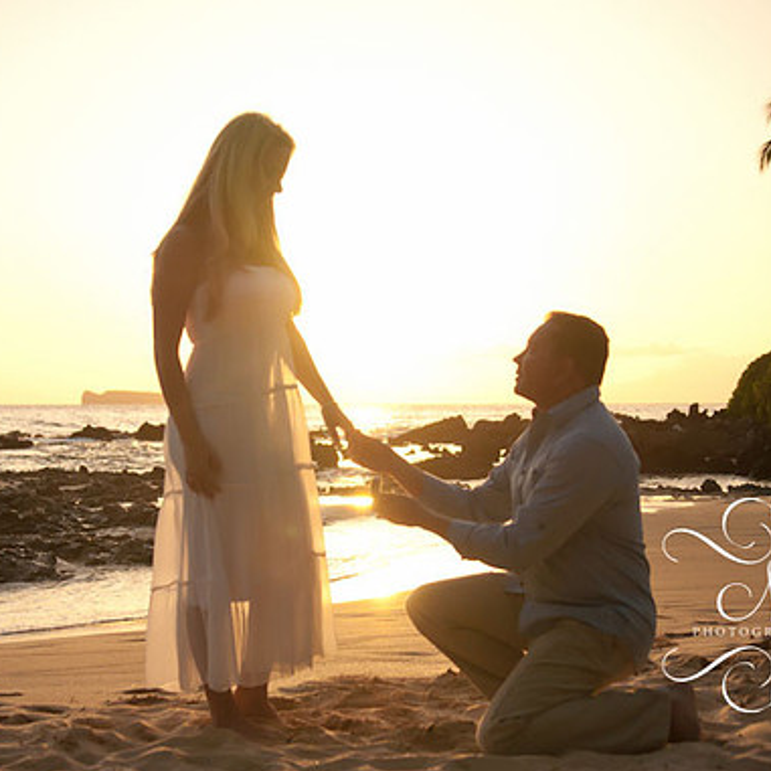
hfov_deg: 27.7
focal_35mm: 62
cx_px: 378
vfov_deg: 27.7
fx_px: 1562
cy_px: 388
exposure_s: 1/4000
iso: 640
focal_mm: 32
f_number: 2.8
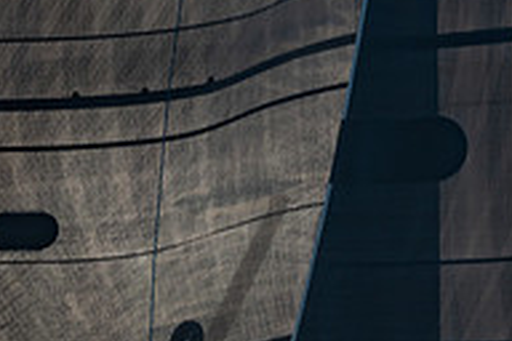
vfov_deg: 1.7
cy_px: 434
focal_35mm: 829
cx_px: 25
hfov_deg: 2.5
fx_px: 11789
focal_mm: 200
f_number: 6.3
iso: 160
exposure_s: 1/640
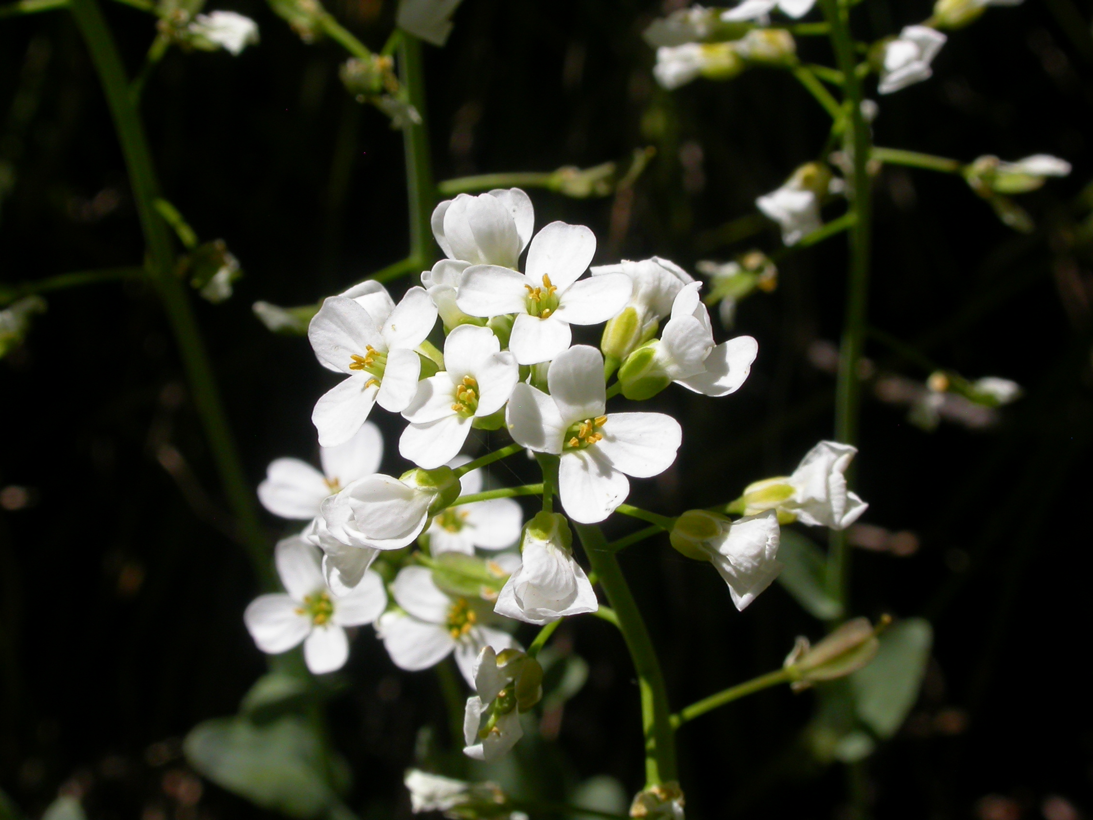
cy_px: 410
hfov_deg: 25.0
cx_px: 546
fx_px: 2463
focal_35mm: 78
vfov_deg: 18.9
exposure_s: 1/412
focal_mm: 16.2
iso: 100
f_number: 8.9
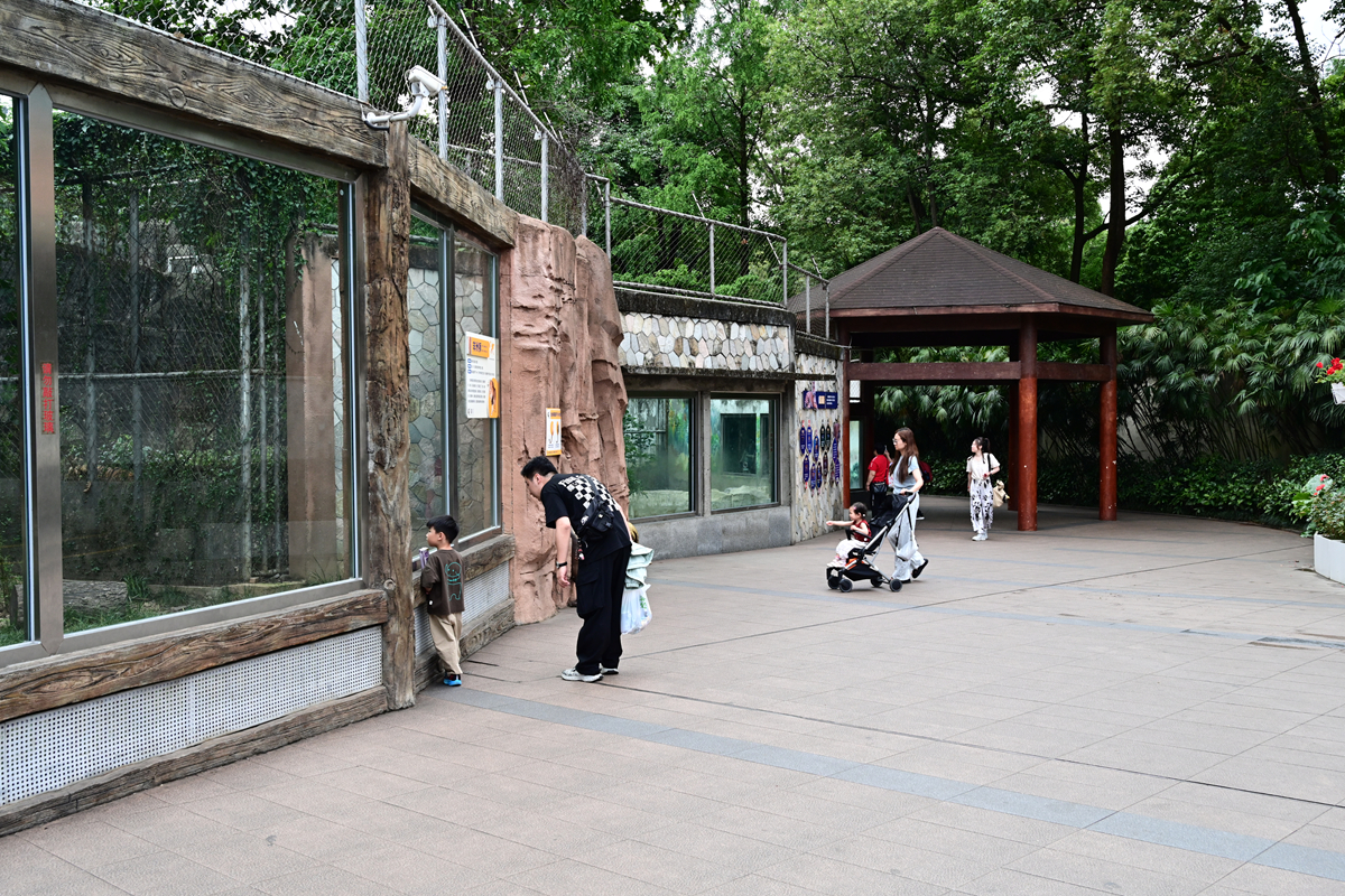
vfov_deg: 38.9
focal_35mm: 34
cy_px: 448
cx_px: 672
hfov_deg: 55.8
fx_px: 1270
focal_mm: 34
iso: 800
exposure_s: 1/200
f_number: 8
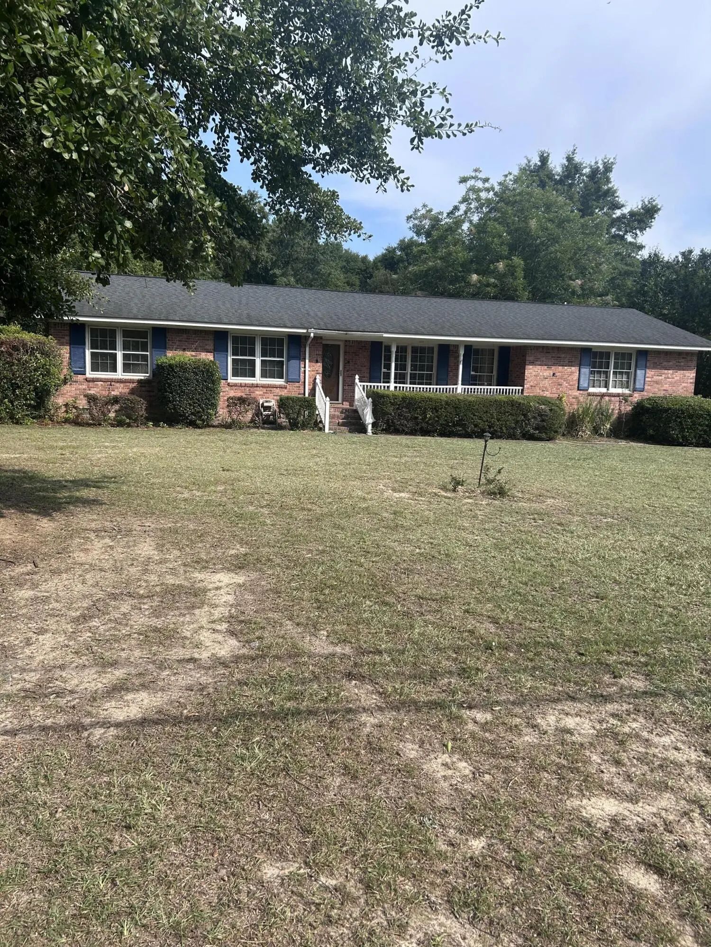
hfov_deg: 53.1
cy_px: 474
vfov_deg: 67.3
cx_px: 356
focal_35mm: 26
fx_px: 712
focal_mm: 5.7
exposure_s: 1/2841
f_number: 1.5
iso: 50
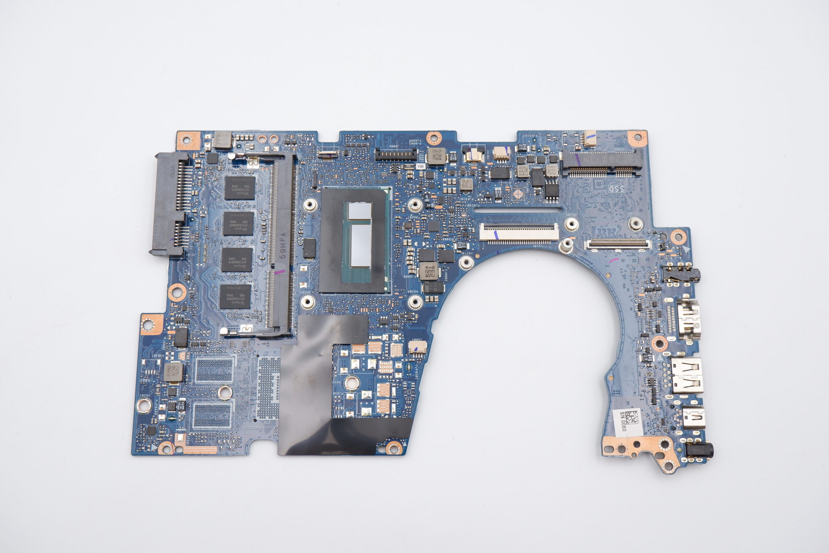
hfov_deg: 50.7
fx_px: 875
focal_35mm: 38
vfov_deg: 35.1
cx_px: 414
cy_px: 276
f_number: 6.4
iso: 800
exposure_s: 1/250
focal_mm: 25.6
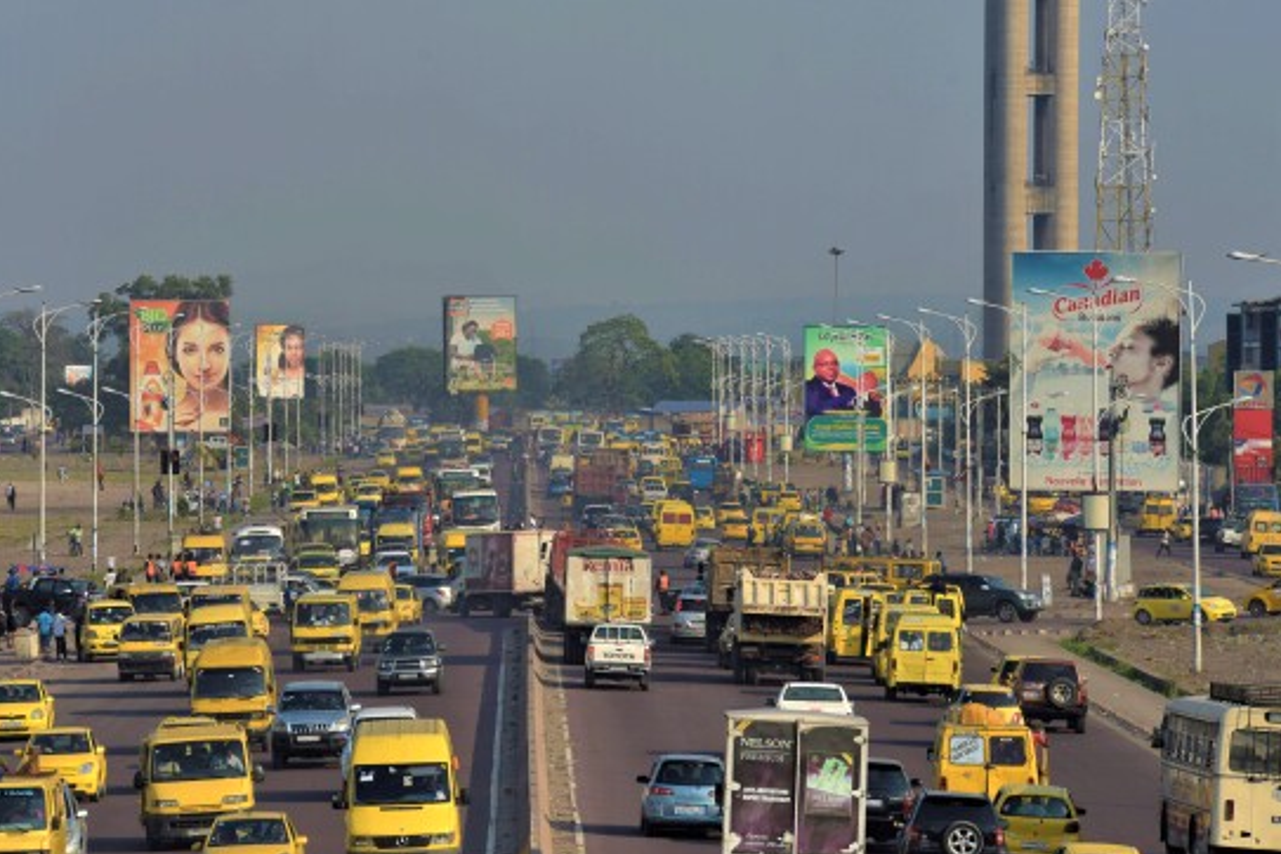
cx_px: 530
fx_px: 9429
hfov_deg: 7.8
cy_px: 335
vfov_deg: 5.2
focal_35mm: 265
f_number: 9
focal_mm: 200
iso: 100
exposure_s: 1/250
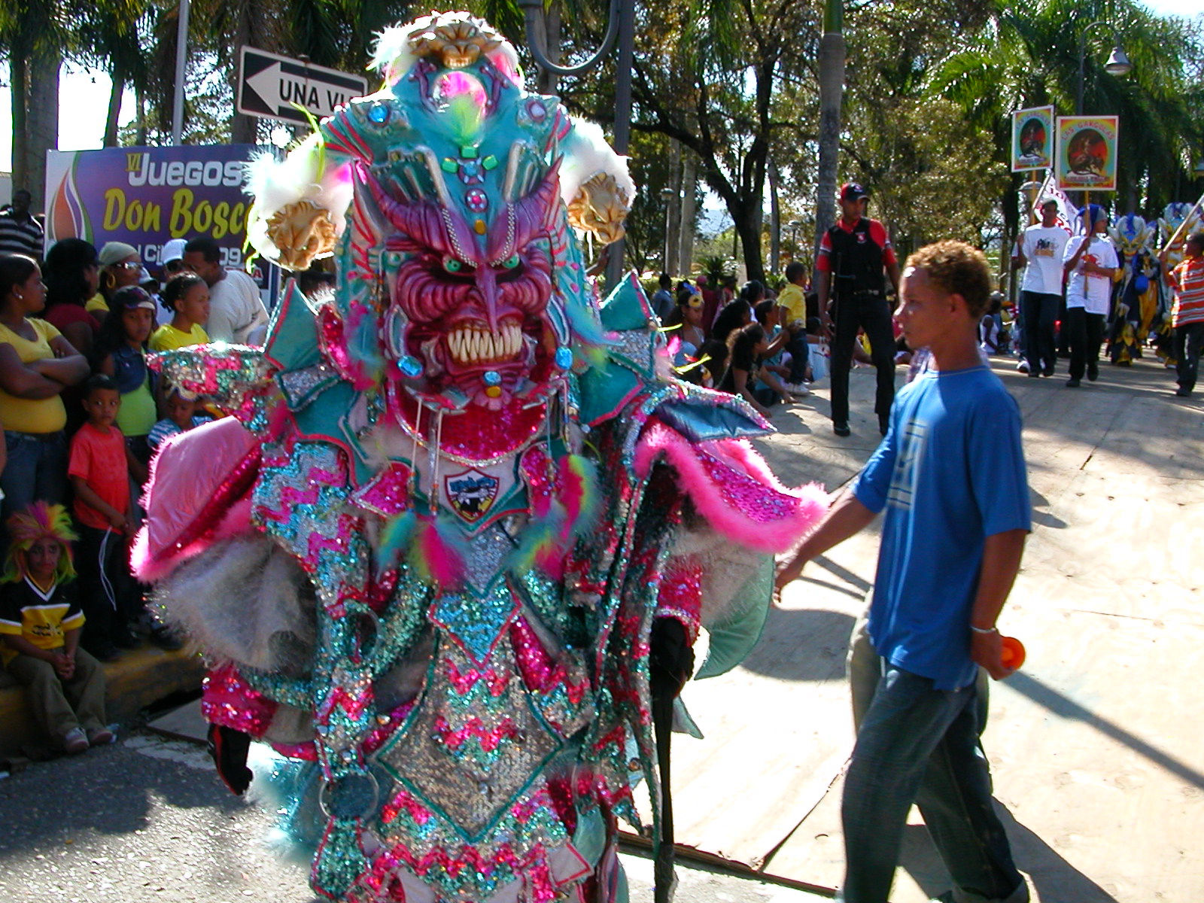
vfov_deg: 38.7
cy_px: 452
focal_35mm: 37
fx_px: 1287
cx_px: 602
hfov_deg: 50.1
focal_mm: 5.6
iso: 100
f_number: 4.5
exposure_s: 1/232
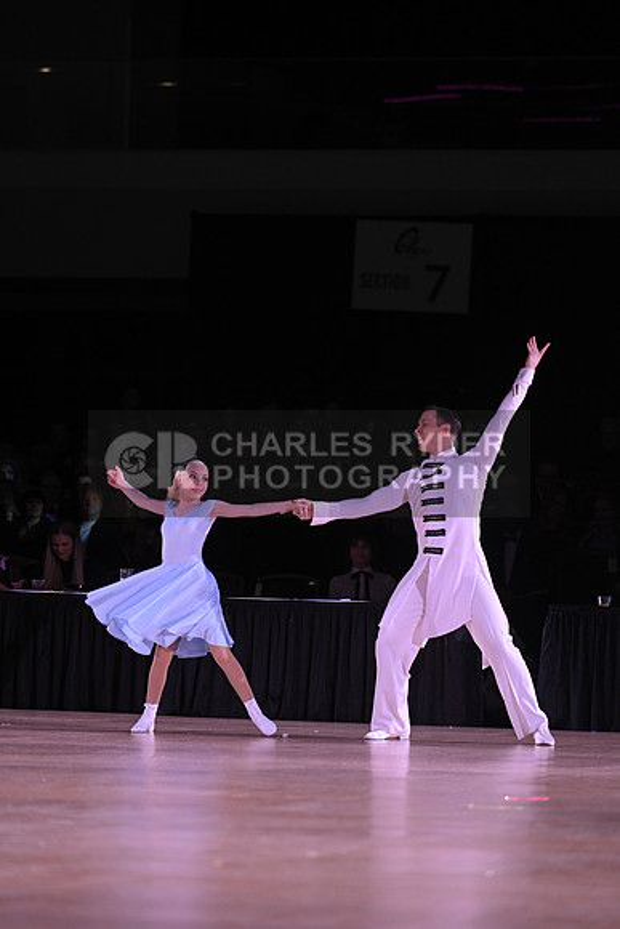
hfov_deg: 6.9
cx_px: 310
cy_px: 464
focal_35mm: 200
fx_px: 5163
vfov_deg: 10.3
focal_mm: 200
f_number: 4
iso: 1600
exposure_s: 1/200
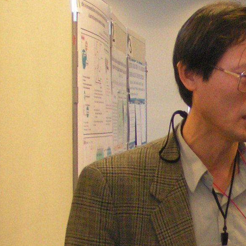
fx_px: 1286
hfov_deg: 10.7
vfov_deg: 10.9
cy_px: 202
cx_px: 322
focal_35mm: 160
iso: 200
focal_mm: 8
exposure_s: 1/50
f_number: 3.2
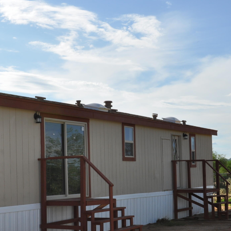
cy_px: 154
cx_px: 102
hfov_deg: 26.1
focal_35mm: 66
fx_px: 498
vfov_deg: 26.0
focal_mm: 24
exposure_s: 1/200
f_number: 14
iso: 200
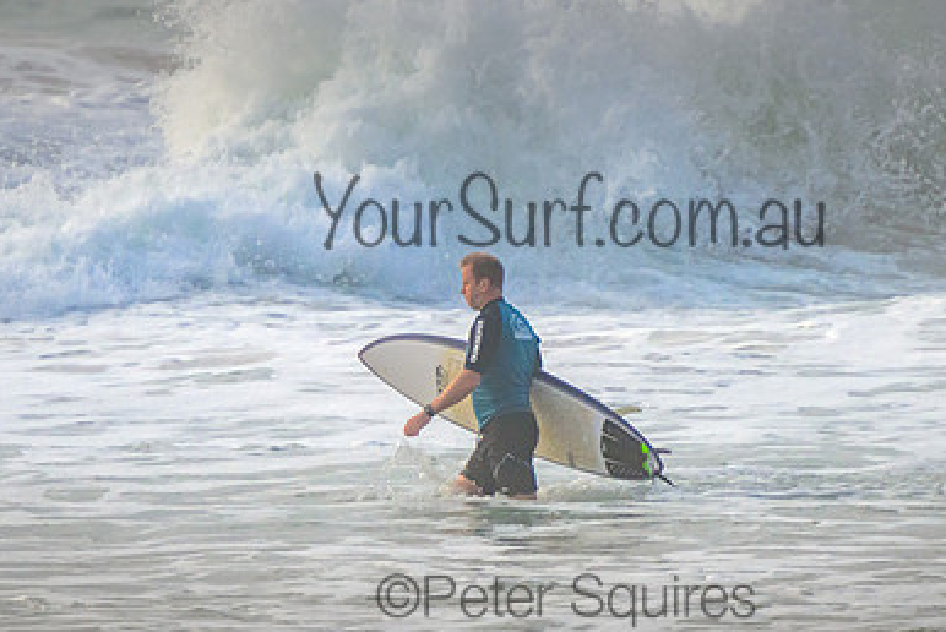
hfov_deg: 2.5
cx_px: 487
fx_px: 21721
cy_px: 338
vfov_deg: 1.7
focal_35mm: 826
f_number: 5.6
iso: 1000
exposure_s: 1/2000
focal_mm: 400
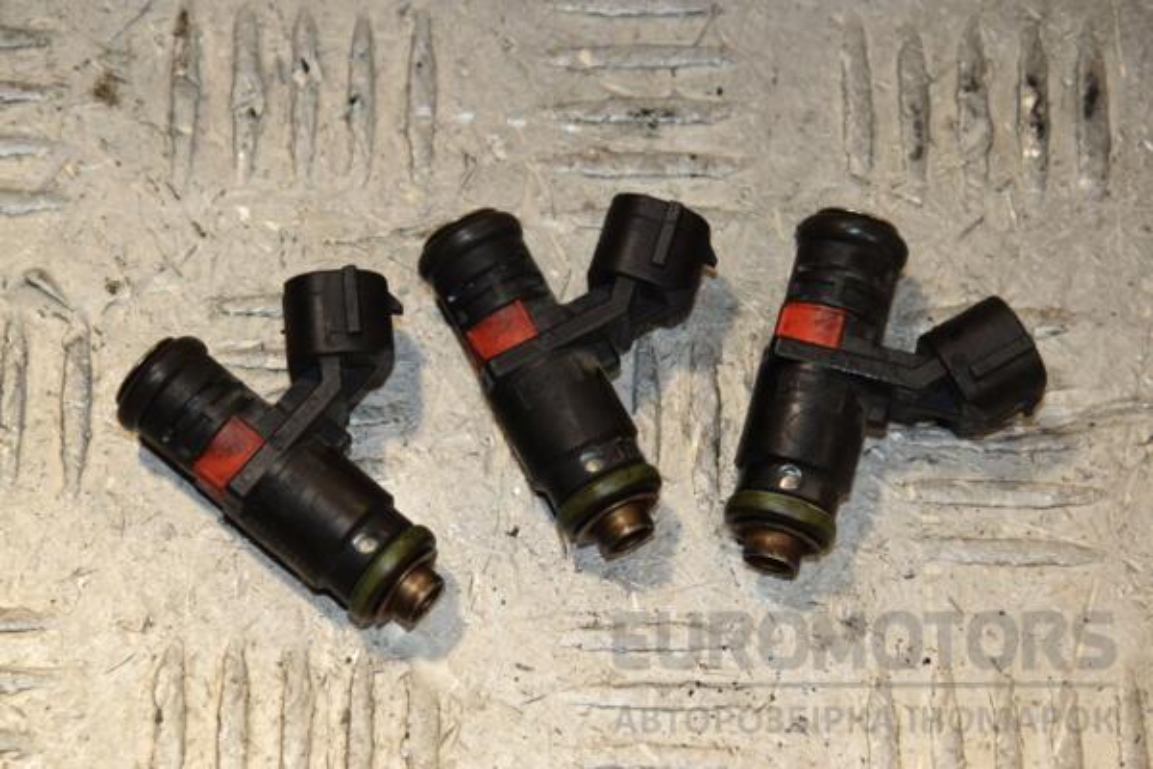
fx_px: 5044
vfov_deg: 8.7
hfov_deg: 13.0
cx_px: 576
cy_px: 384
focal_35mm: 158
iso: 800
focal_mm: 105
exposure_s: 1/200
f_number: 9
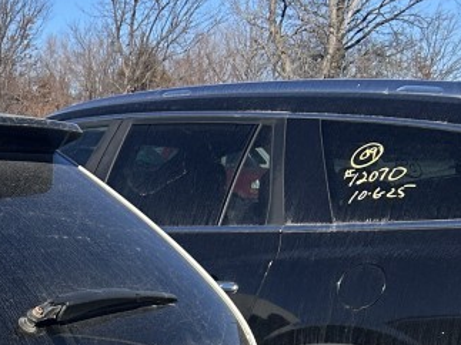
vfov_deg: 13.3
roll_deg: +0.6
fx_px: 1371
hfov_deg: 16.8
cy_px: 557
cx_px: -288
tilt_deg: -13.2
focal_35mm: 103
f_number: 1.5
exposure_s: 1/6579
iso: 50
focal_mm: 5.7
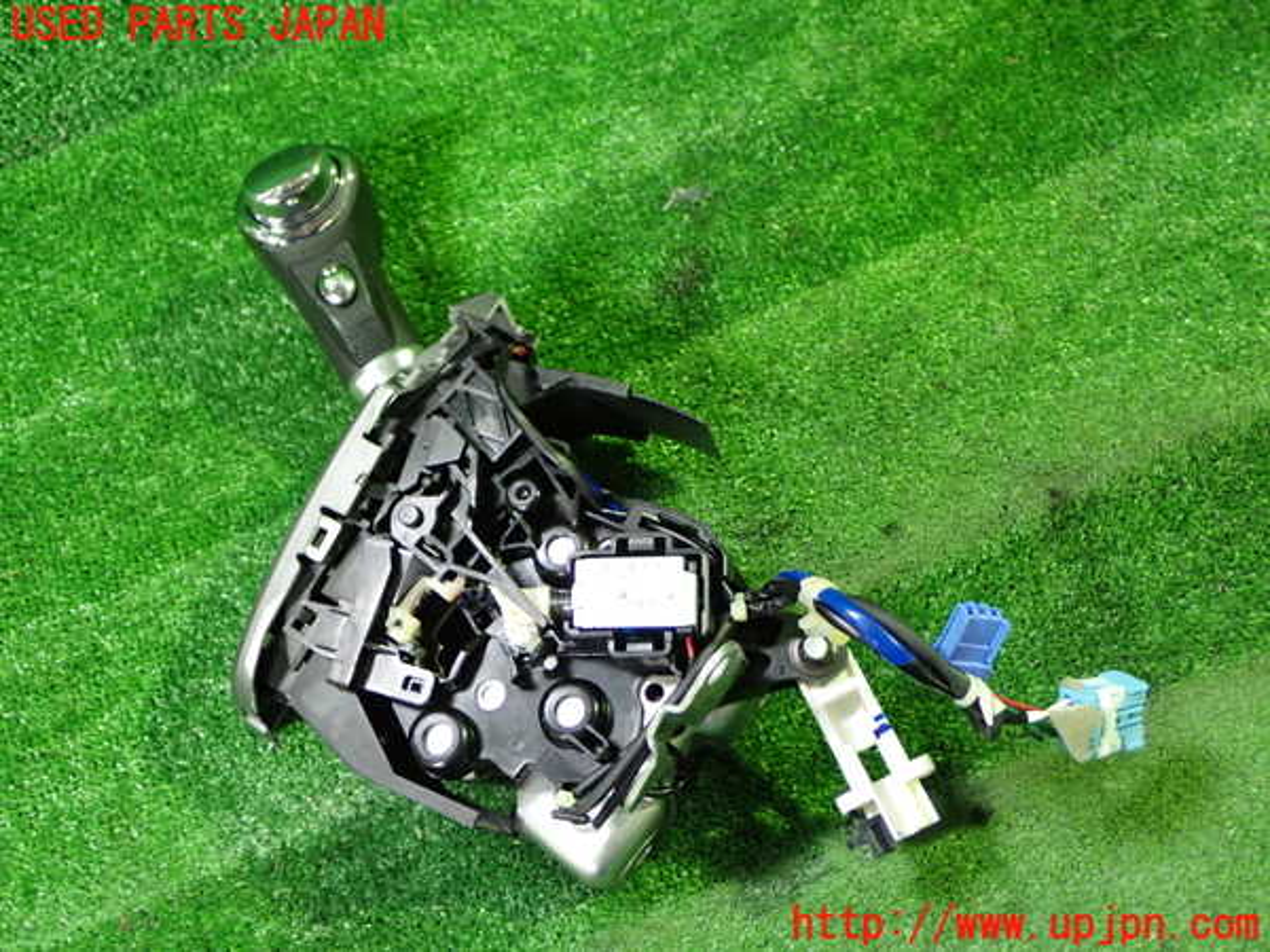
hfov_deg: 49.0
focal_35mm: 38
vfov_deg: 37.7
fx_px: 1394
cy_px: 476
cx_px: 635
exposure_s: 1/30
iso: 800
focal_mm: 6.83
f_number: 2.7
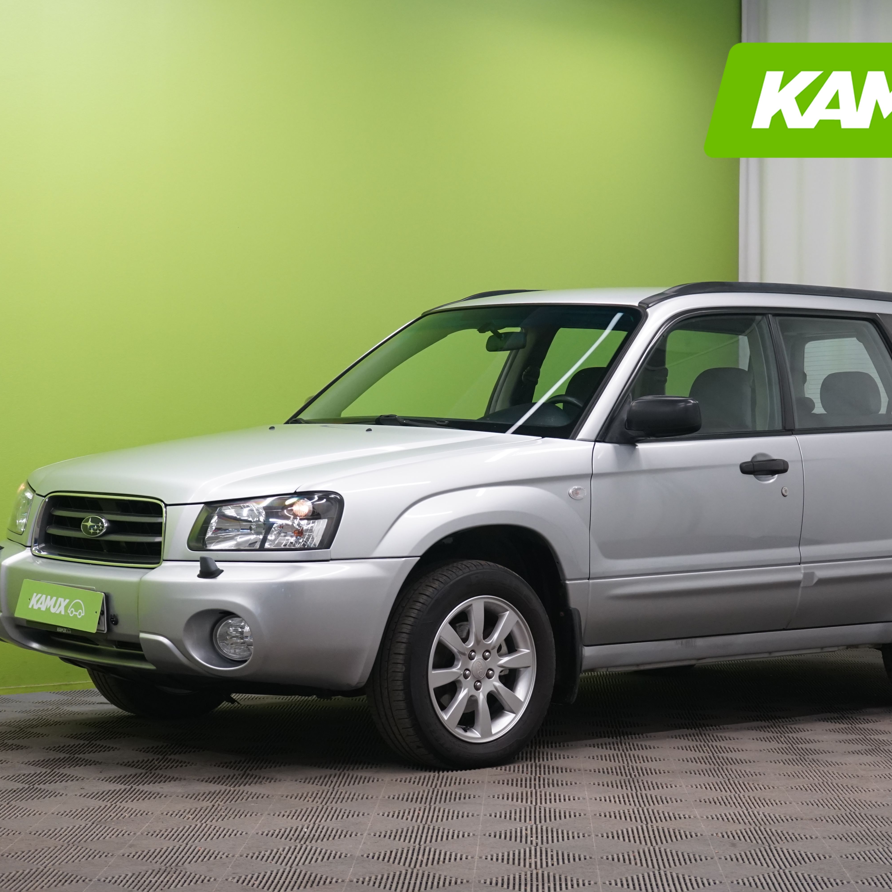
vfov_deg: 23.4
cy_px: 446
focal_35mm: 74
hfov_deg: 23.3
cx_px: 536
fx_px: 2157
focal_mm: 58
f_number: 7.1
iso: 1250
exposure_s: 1/25
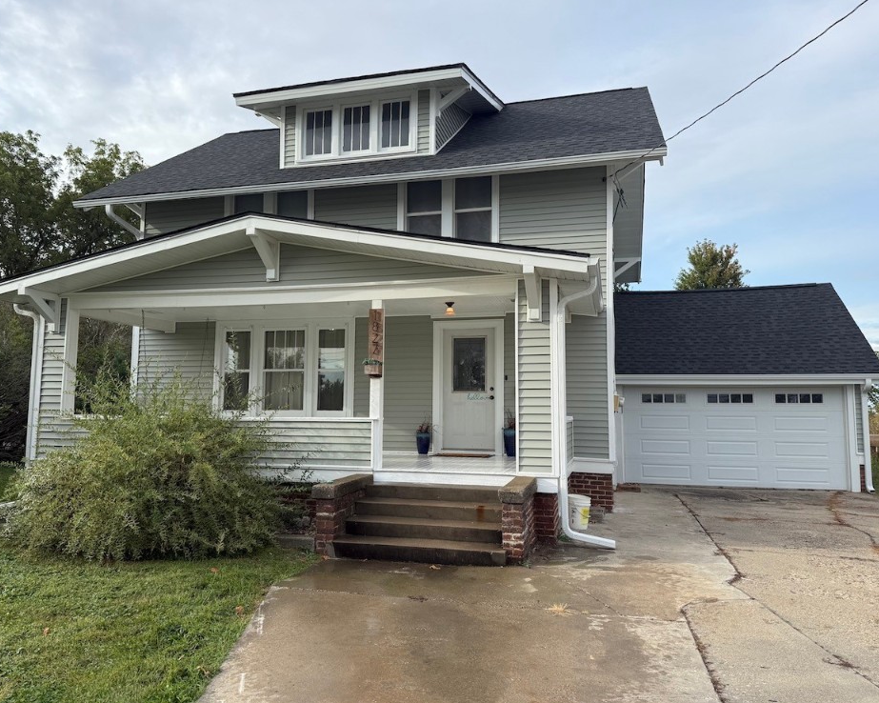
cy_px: 351
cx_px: 428
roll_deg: -0.3
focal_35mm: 26
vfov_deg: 54.9
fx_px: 676
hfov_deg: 66.0
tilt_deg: +5.4
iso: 80
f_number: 1.78
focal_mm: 6.76
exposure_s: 1/1653
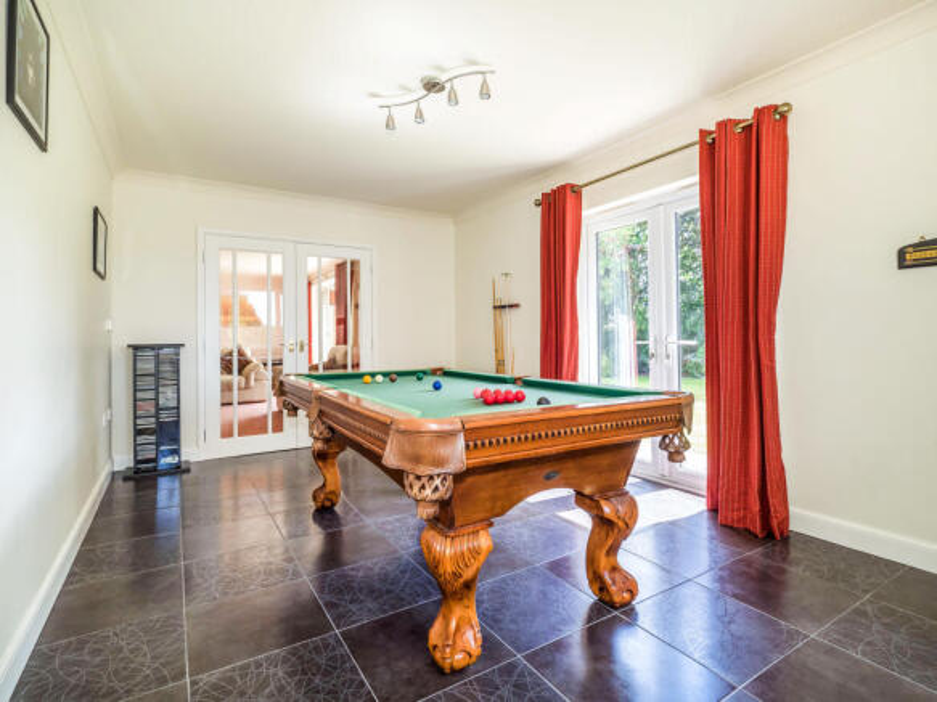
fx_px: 487
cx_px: 468
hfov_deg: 87.8
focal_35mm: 18
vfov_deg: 71.6
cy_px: 351
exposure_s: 1/125
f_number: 4
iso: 200
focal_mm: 9
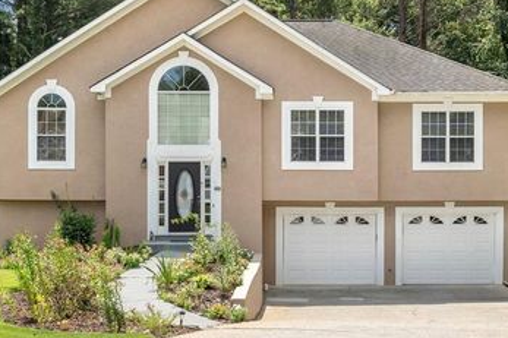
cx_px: 293
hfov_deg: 40.3
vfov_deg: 27.5
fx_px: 691
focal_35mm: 49
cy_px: 197
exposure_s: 1/1000
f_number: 9
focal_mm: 34
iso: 640
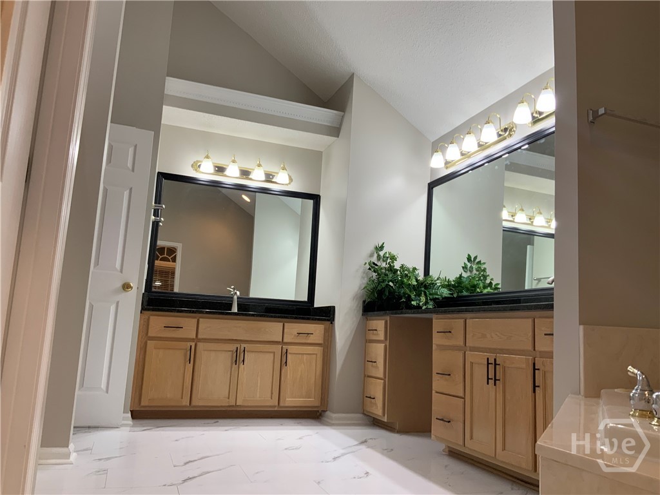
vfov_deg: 48.2
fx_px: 553
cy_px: 248
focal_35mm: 29
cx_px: 330
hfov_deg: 61.7
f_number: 1.8
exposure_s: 1/60
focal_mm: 3
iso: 40
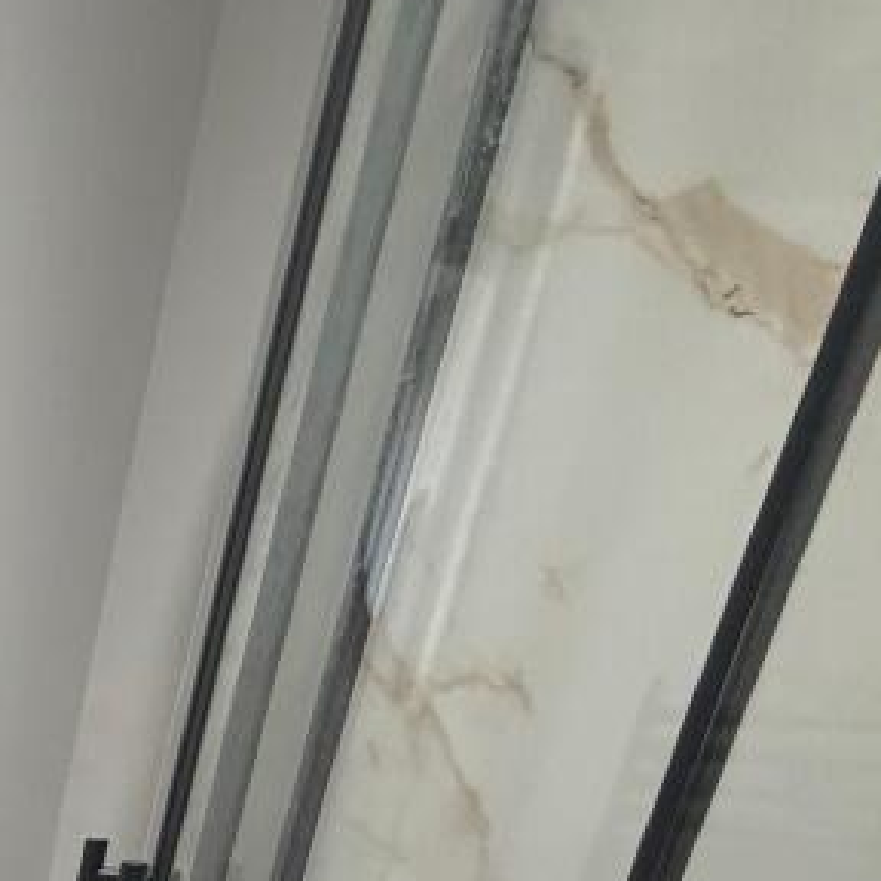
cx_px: -612
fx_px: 1267
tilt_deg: -19.7
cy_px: 1126
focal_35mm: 44
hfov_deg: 23.9
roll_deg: -0.5
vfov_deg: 30.7
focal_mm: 2.22
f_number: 2.2
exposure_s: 1/100
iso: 200
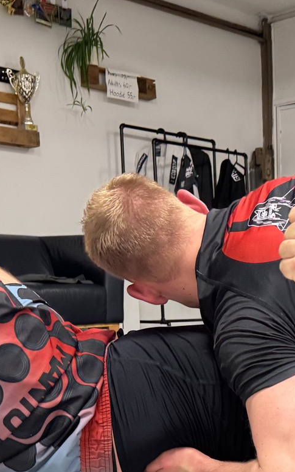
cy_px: 426
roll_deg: +2.8
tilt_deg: -7.3
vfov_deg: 31.0
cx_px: 298
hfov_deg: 20.0
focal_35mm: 63
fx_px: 810
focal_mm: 6.76
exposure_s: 1/50
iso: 250
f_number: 1.78
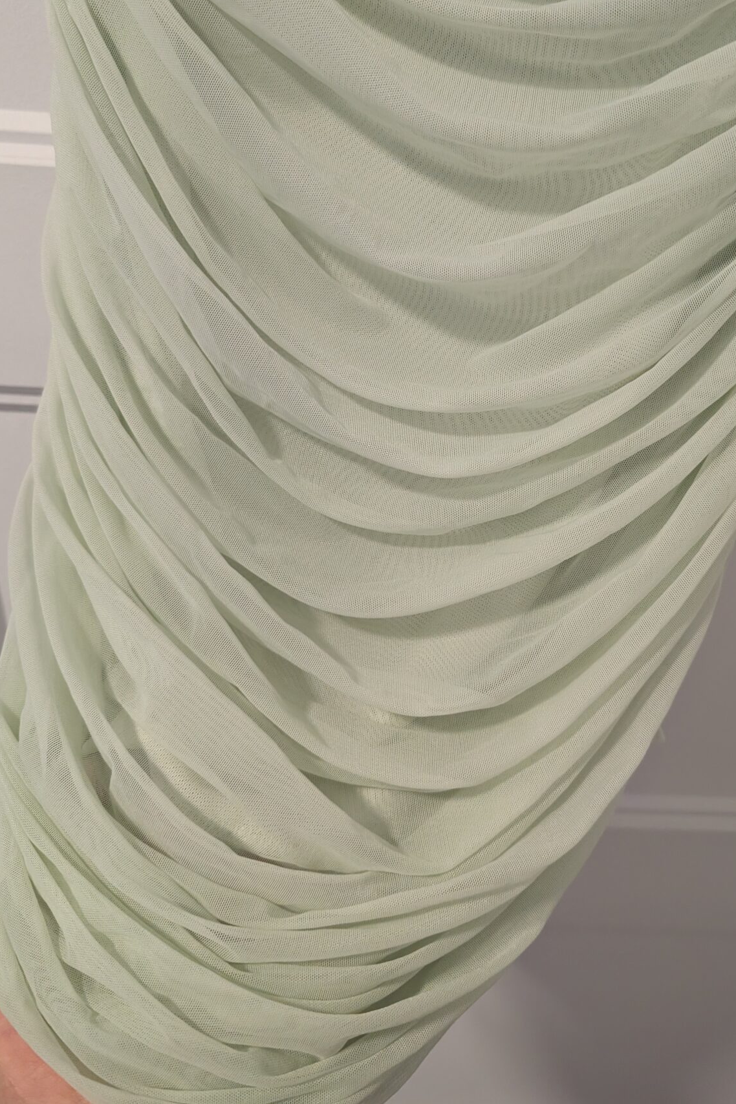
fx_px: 920
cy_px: 463
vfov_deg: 61.6
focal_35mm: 30
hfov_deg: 43.4
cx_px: 435
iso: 750
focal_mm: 6.9
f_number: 1.68
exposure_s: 1/120
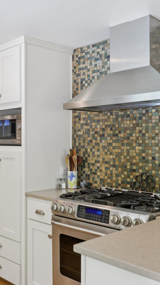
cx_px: 5
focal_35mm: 42
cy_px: 142
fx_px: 315
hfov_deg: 27.1
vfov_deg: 48.6
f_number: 8
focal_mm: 26.5
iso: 500
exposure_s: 1/20
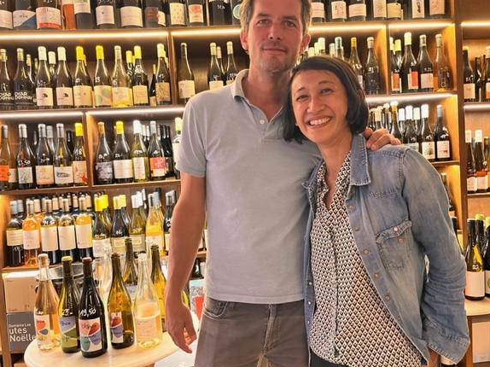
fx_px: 410
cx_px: 254
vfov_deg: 48.2
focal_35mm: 29
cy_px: 178
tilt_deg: -2.5
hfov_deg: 61.7
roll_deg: +3.6
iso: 200
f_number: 1.6
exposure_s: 1/50
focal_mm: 5.1
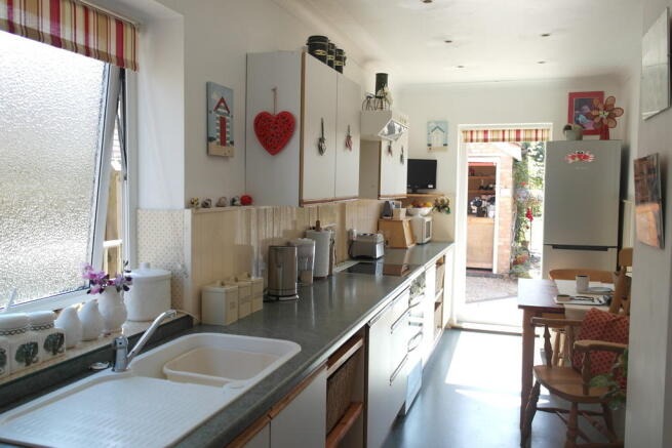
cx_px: 336
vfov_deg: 43.6
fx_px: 560
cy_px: 224
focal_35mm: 30
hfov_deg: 61.9
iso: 100
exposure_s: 1/80
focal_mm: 20
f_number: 3.5
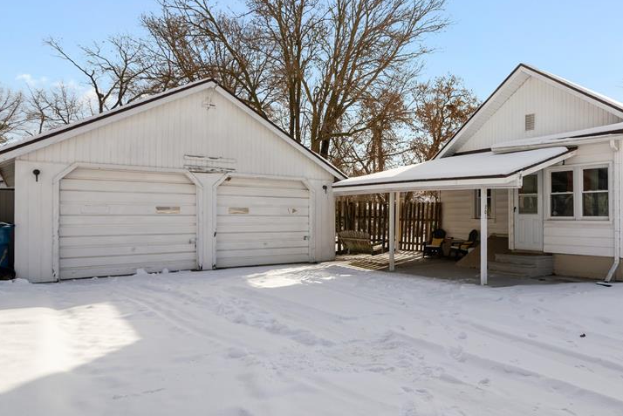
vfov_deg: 31.2
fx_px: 745
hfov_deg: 44.6
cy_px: 177
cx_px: 427
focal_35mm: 43
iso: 320
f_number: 9
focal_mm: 30
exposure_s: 1/2000
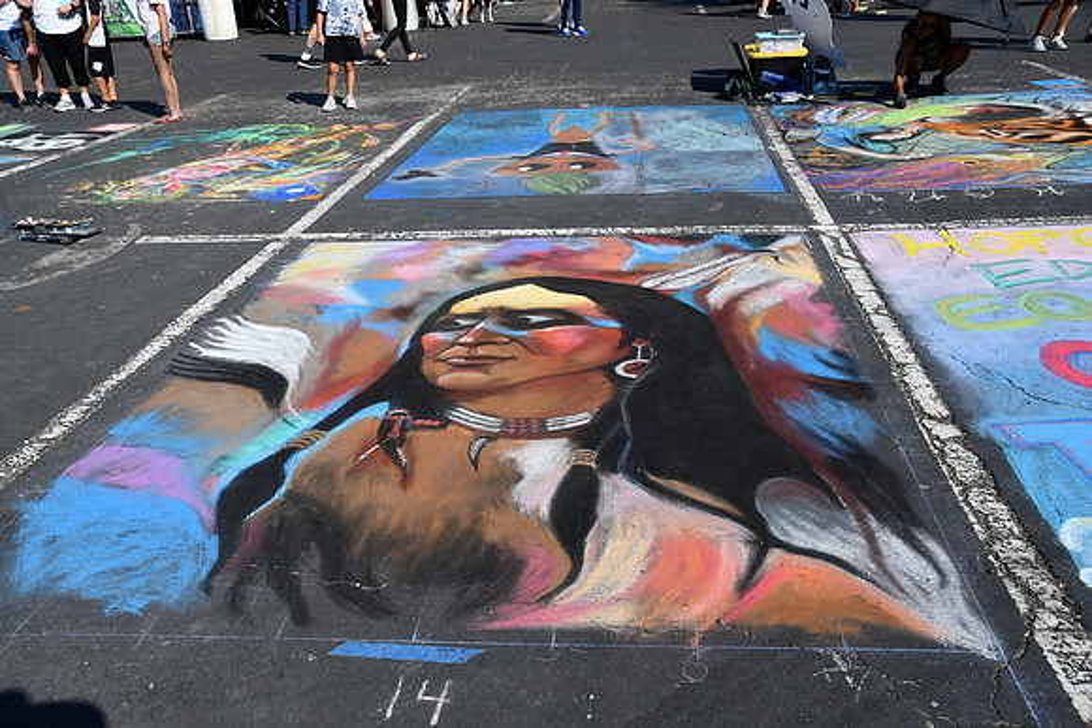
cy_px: 364
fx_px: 1001
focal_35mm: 33
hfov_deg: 57.2
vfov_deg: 40.0
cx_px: 546
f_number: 9
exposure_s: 1/320
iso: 100
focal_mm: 22
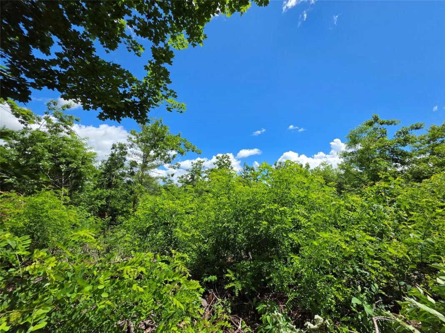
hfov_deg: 106.2
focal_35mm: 13
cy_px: 166
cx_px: 222
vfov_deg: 89.9
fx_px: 167
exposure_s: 1/1799
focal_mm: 2.2
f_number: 1.9
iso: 32
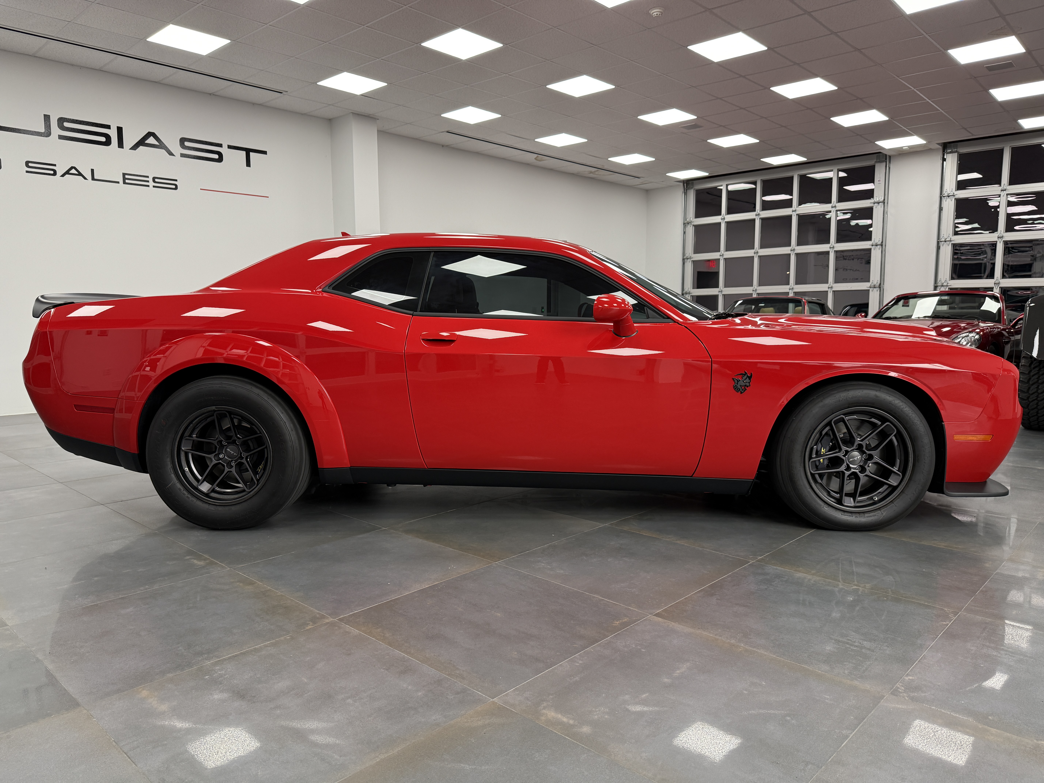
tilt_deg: -6.1
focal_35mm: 24
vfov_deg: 56.8
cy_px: 392
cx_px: 522
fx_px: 724
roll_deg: +0.2
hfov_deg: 71.6
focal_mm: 6.76
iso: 160
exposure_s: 1/120
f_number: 1.78
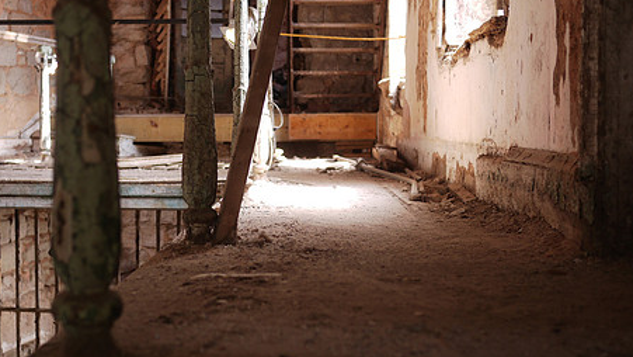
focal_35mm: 56
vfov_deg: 21.5
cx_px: 241
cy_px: 161
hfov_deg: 37.0
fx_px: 940
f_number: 2
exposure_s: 1/125
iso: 100
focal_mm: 20
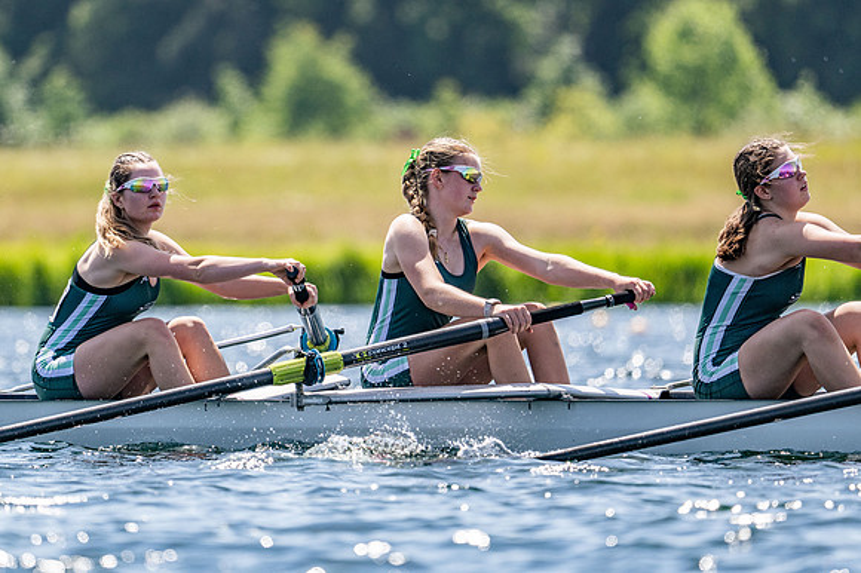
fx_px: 14341
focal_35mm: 600
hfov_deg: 3.4
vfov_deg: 2.3
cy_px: 286
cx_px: 430
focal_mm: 400
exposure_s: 1/2500
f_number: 4.5
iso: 250
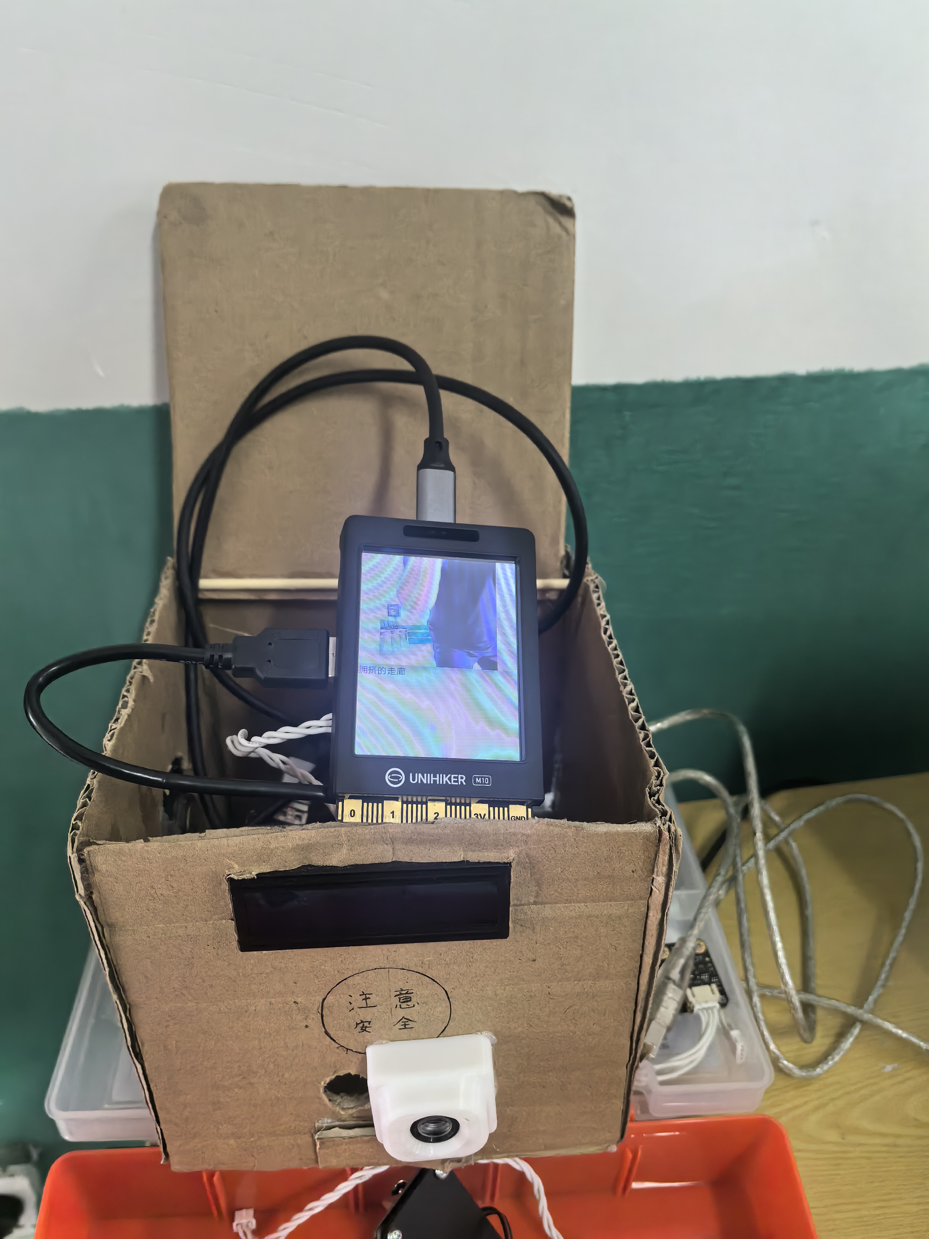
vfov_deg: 65.3
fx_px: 966
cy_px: 620
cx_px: 464
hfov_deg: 51.4
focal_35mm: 27
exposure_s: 1/120
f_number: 2
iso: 250
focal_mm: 5.75
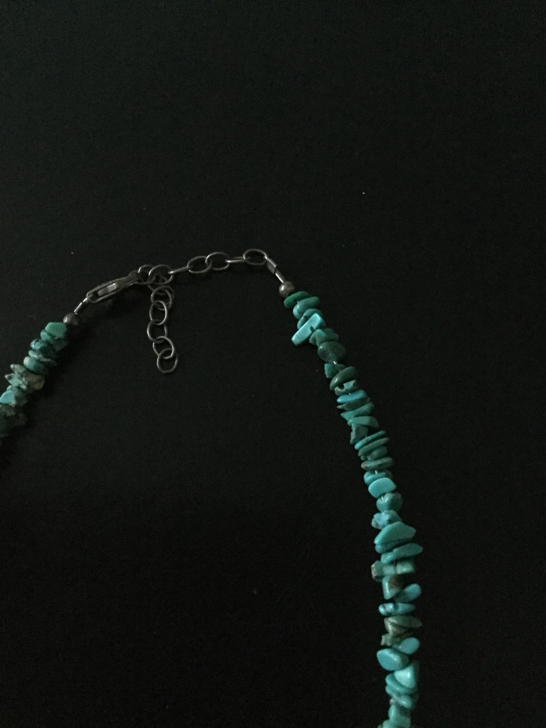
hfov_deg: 45.4
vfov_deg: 58.4
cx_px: 273
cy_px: 364
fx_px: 652
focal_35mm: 31
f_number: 2.4
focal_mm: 3.3
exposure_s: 1/17
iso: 800
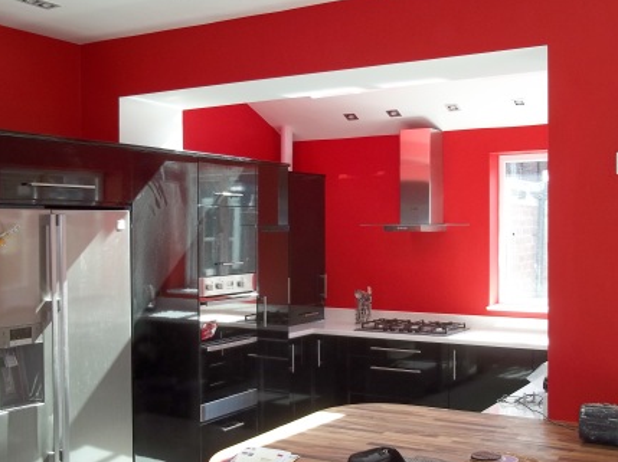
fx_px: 767
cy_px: 243
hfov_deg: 43.9
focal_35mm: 43
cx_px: 297
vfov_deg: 33.5
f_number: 3.1
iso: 64
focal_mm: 6.5
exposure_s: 1/50
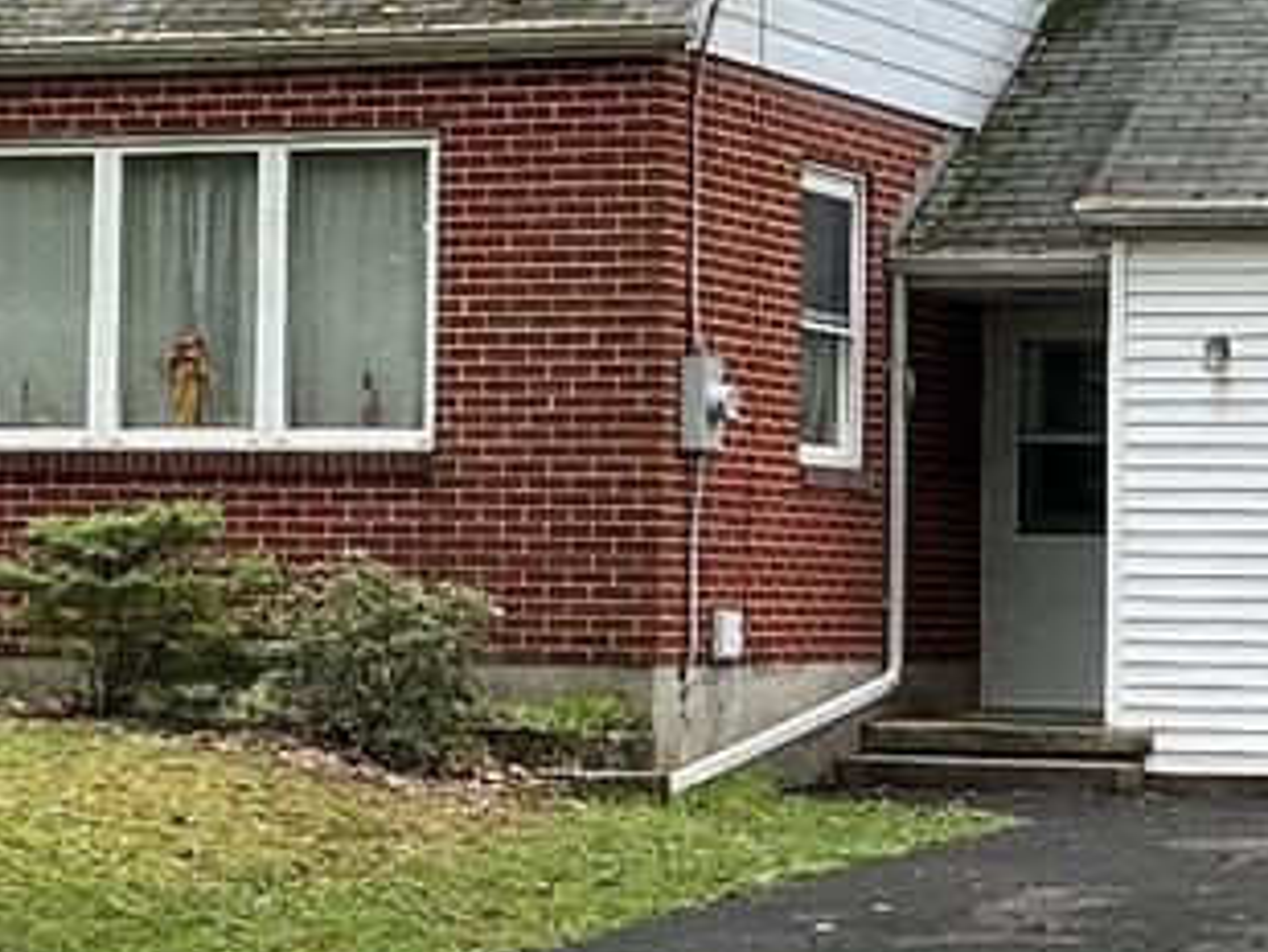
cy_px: 275
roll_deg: +0.5
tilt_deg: +5.2
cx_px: 882
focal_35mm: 135
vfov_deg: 11.0
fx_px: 4947
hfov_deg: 14.6
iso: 20
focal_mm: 3
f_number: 1.8
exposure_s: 1/135
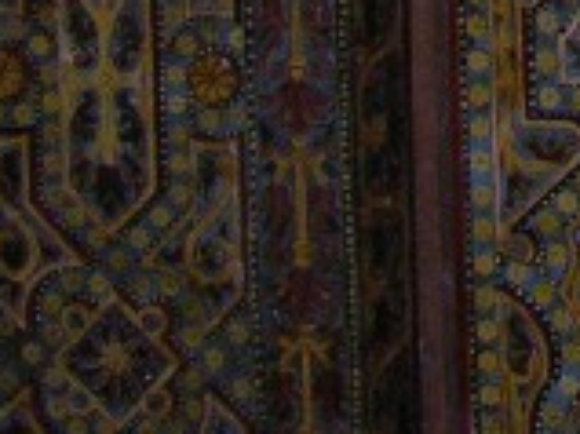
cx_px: 1550
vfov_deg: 6.2
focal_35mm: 225
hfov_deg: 7.9
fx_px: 3767
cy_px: -715
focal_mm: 8.9
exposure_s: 1/60.1
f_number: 2.8
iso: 200
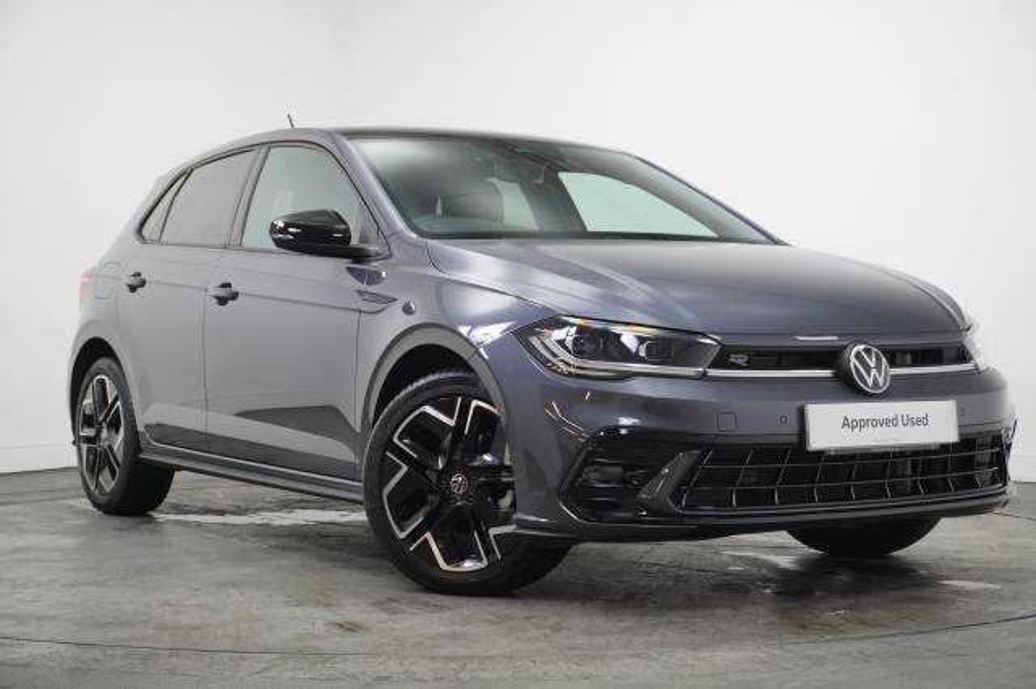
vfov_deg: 22.6
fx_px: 1726
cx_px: 518
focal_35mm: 60
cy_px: 344
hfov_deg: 33.4
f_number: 5.6
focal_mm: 40
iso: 4000
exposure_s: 1/160
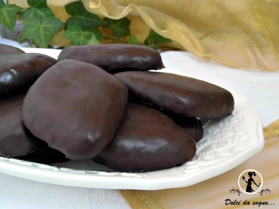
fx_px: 379
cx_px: 140
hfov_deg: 40.4
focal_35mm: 47
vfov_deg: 30.9
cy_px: 104
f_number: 3.4
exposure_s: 1/60
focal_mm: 8.3
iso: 200
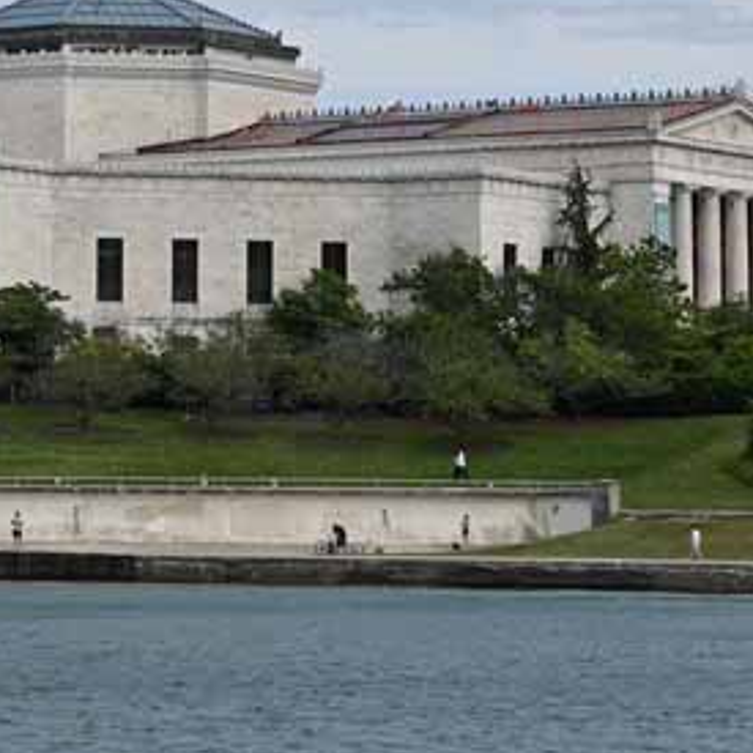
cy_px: 123
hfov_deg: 10.5
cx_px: 55
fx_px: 4085
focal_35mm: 166
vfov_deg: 10.5
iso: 100
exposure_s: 1/1000
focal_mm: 67
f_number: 5.6
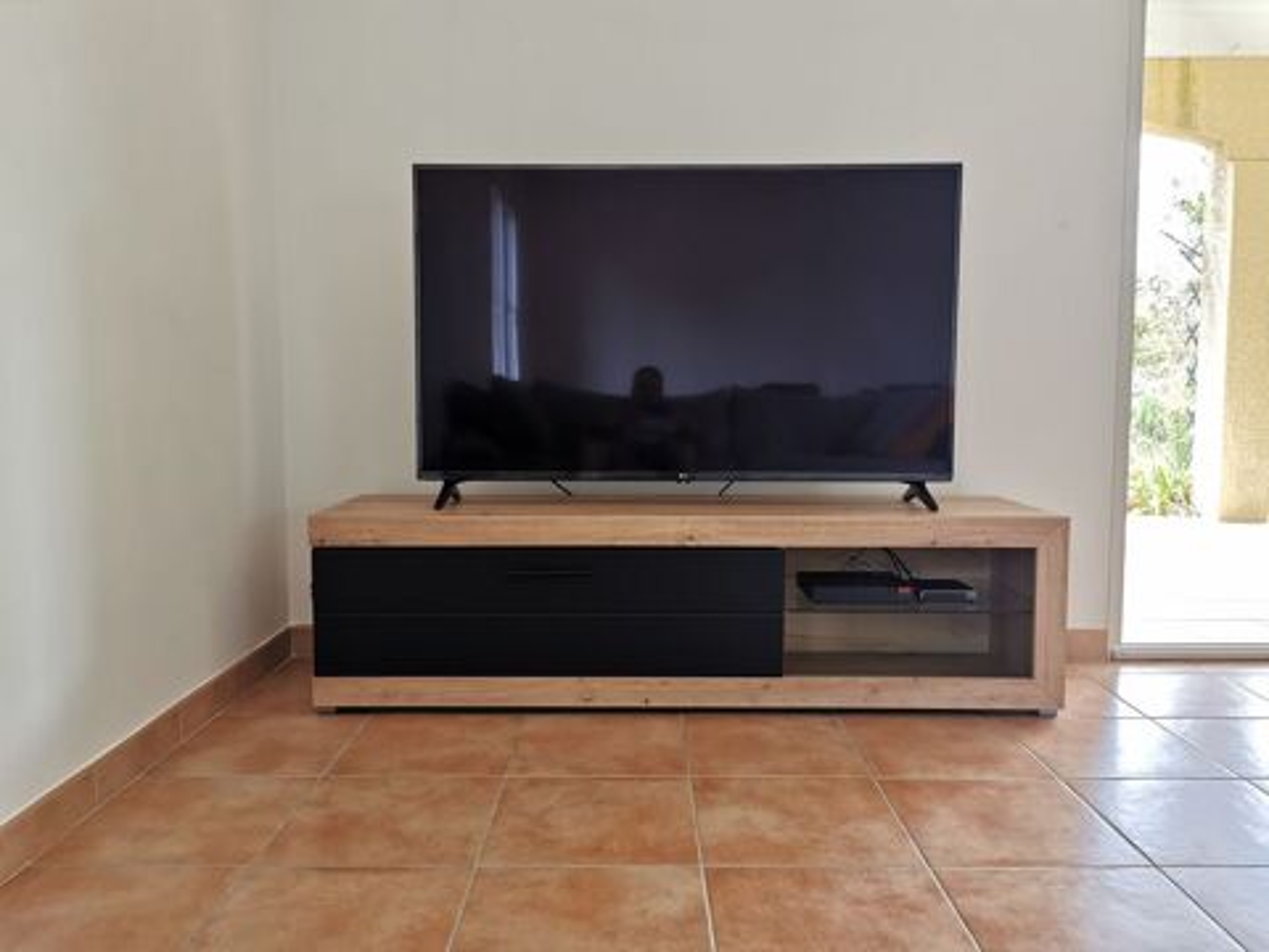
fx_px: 990
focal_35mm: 27
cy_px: 476
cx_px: 634
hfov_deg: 65.3
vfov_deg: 51.4
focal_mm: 5.56
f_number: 1.6
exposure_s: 1/100
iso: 160
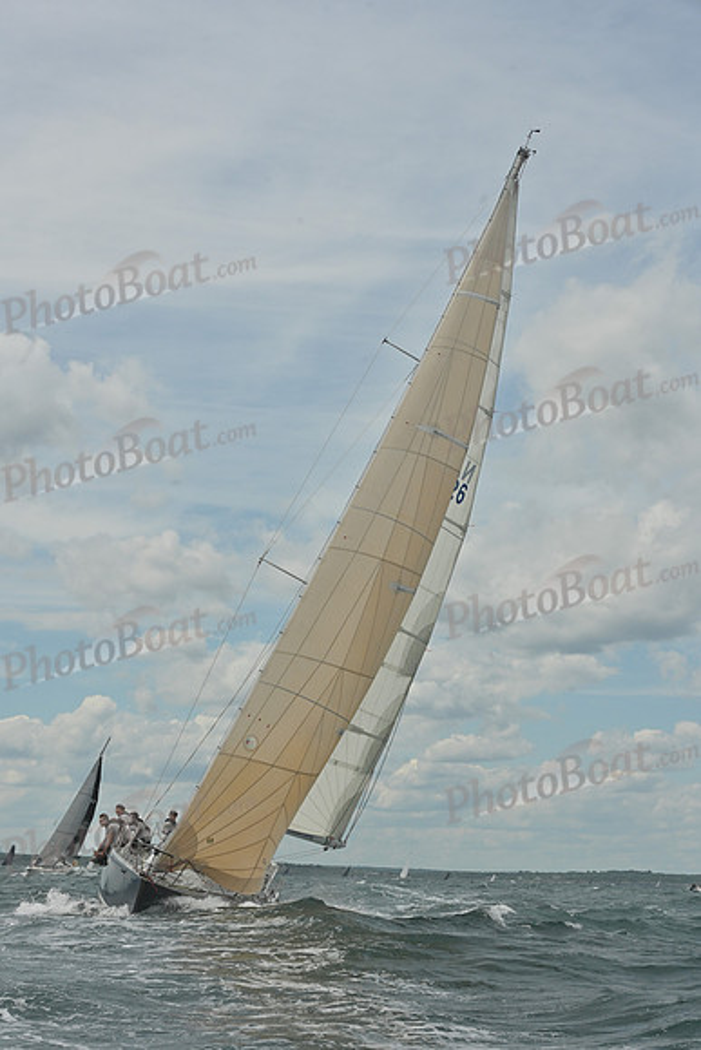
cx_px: 350
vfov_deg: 28.8
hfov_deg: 19.5
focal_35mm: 70
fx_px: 2043
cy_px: 525
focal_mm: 70
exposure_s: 1/1250
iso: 320
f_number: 13
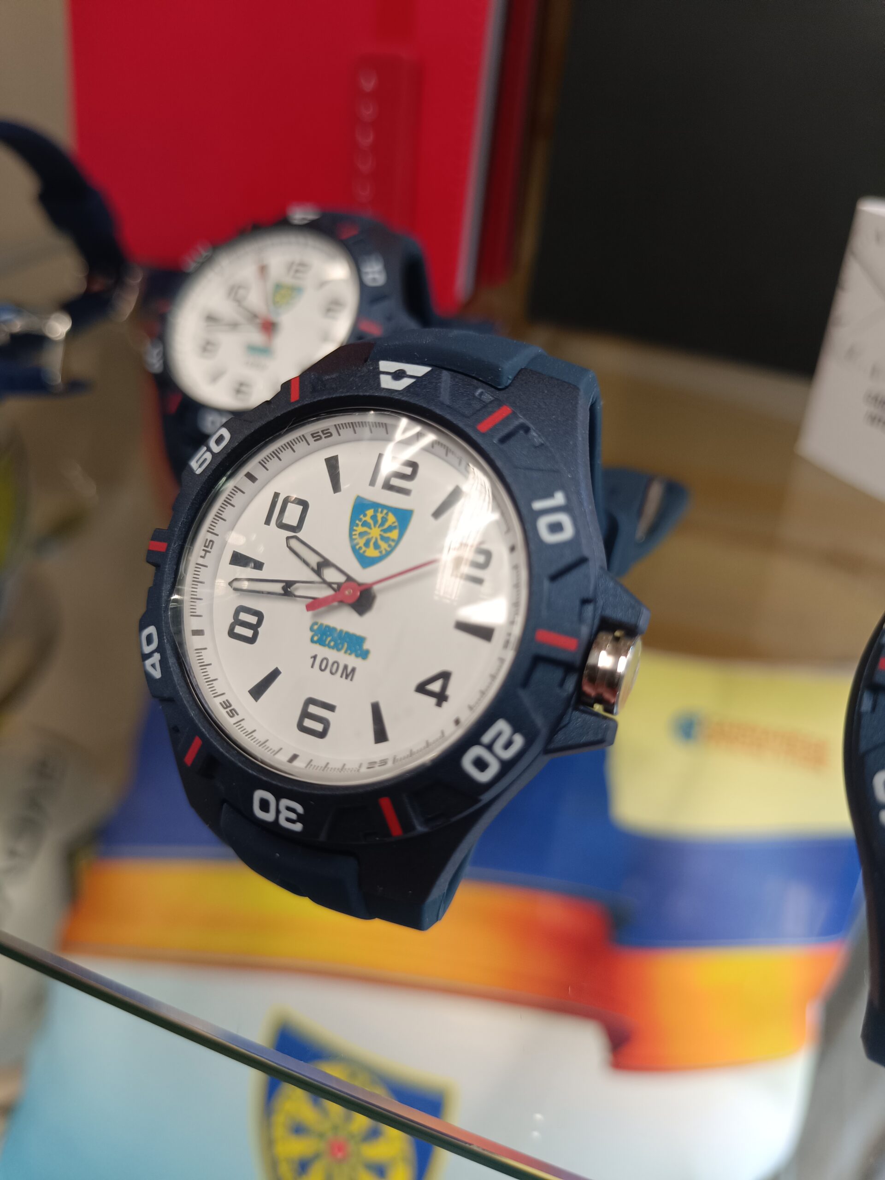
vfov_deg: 71.6
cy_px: 590
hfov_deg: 56.8
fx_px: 818
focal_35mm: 24
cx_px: 442
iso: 441
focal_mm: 5.59
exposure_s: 1/101
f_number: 1.88
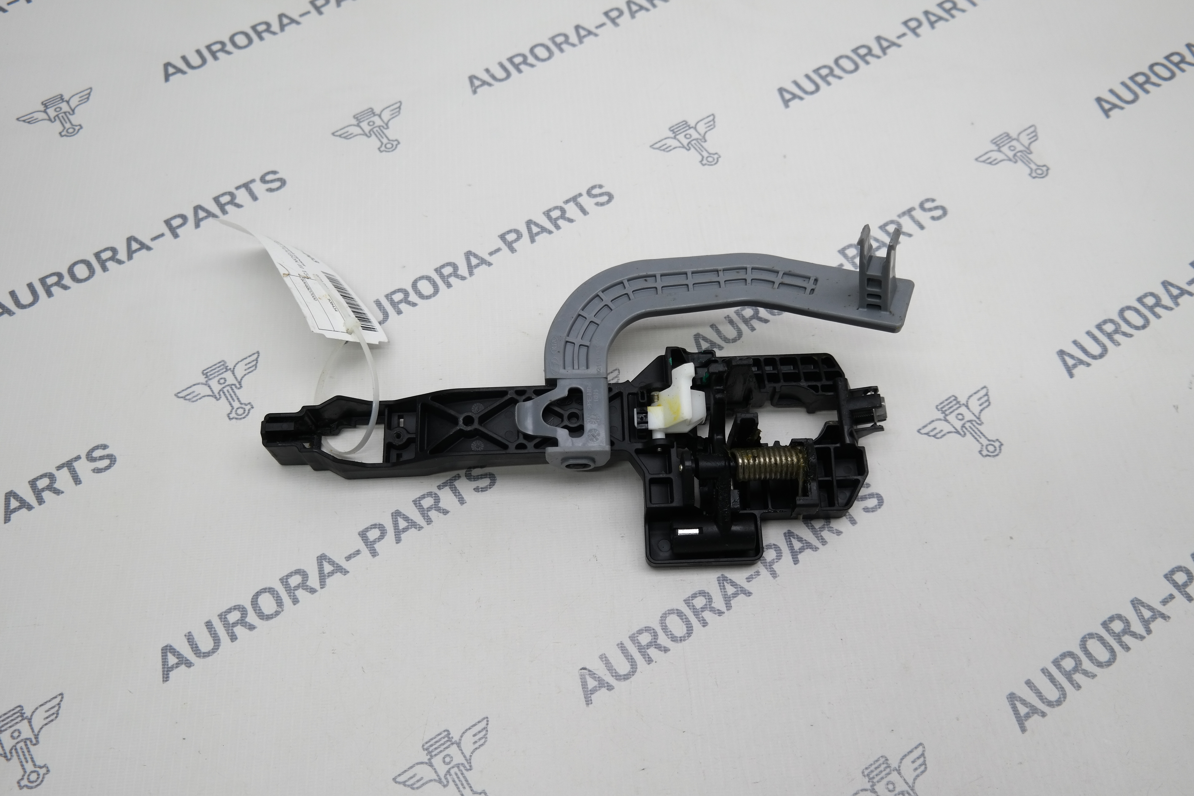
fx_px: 995
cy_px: 398
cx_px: 597
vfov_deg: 43.6
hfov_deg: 61.9
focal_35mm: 30
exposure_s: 1/80
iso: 100
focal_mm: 20
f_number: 3.5
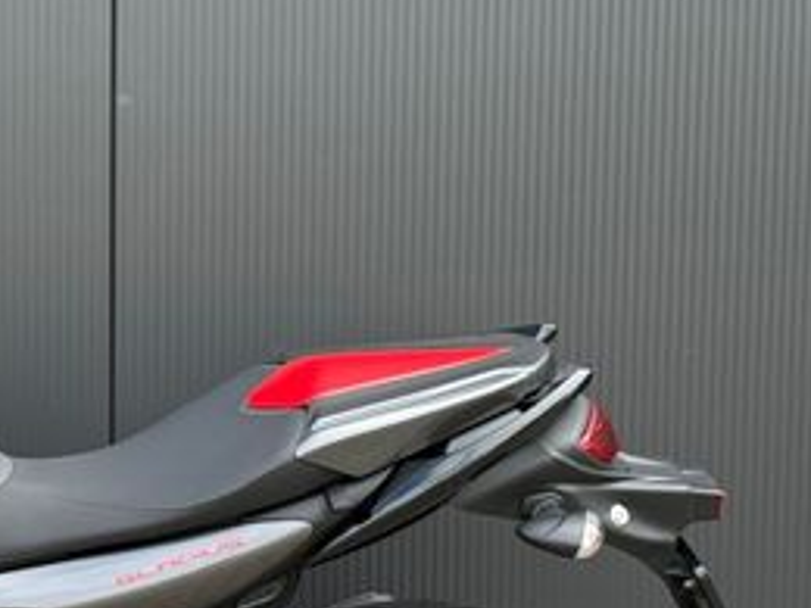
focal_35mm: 118
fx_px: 2765
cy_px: 574
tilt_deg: -6.0
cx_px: -137
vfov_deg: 12.4
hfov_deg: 16.1
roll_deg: -0.2
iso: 80
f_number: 1.78
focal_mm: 6.76
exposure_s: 1/819
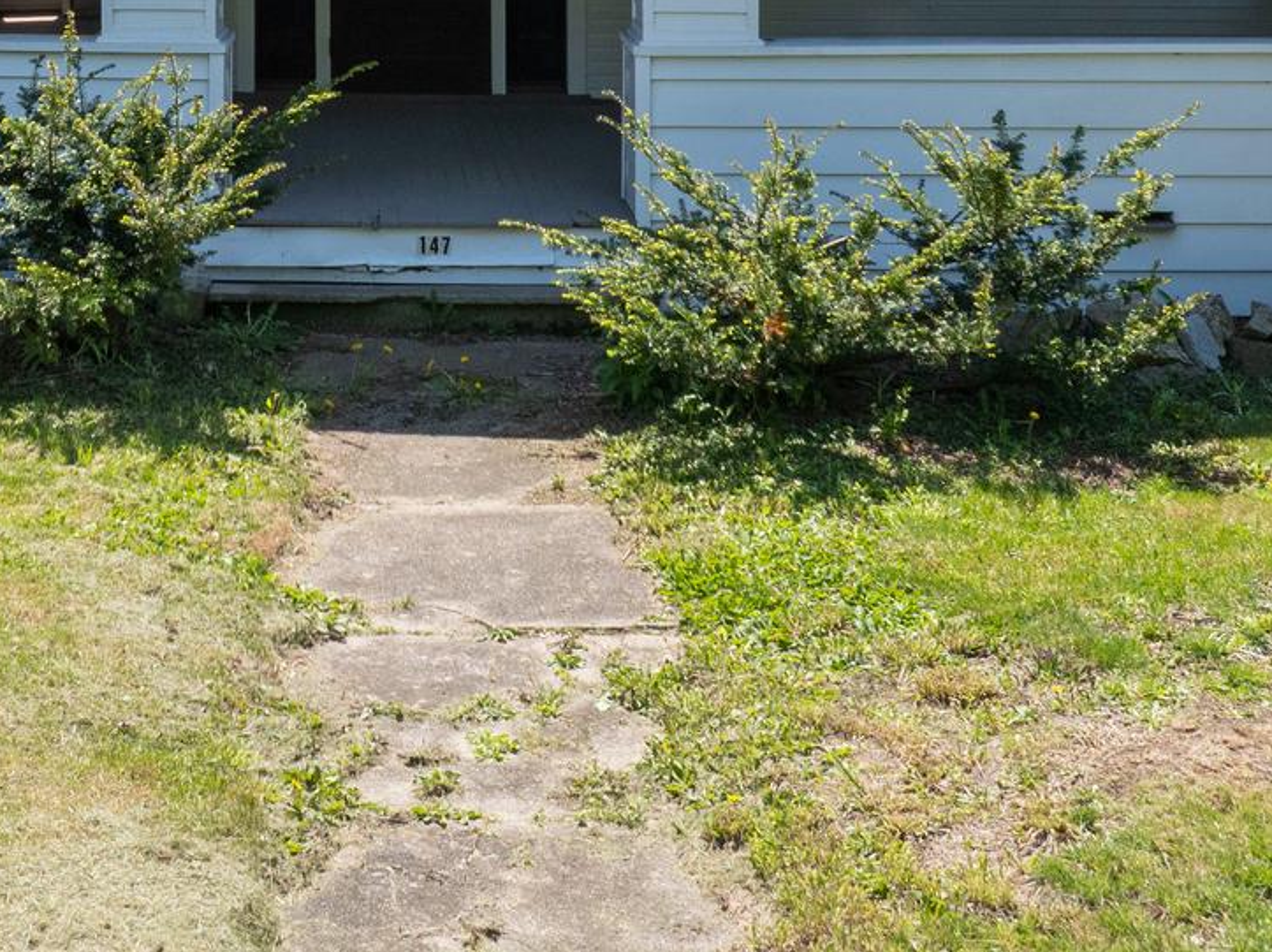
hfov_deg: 28.0
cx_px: 264
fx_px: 2497
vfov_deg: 19.8
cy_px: -288
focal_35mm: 68
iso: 100
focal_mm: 12.29
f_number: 7.1
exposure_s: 1/200
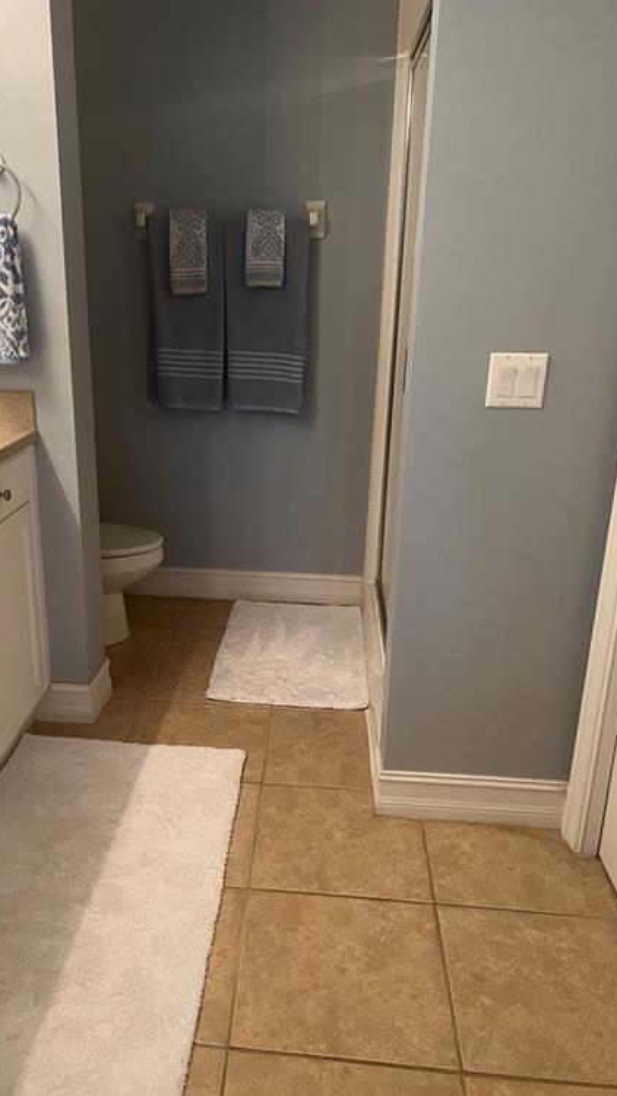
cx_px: 228
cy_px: 548
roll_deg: -0.9
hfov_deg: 39.9
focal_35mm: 29
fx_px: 843
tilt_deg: -17.8
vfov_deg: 66.1
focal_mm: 5.7
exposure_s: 1/60
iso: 100
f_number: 1.5
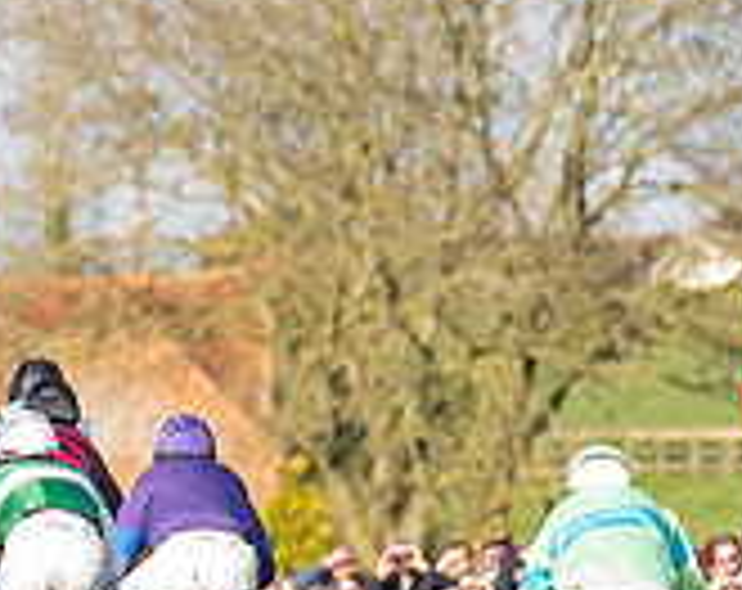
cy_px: 466
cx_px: 114
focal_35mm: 1622
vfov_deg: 1.0
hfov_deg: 1.2
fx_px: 35515
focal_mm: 200
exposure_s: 1/1600
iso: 400
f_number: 4
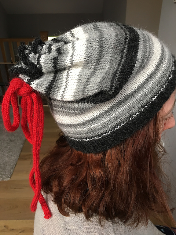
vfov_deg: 61.7
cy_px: 118
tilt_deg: -27.7
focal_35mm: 29
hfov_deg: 48.2
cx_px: 88
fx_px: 197
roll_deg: +1.6
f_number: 2.2
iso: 80
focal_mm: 4.15
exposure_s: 1/33
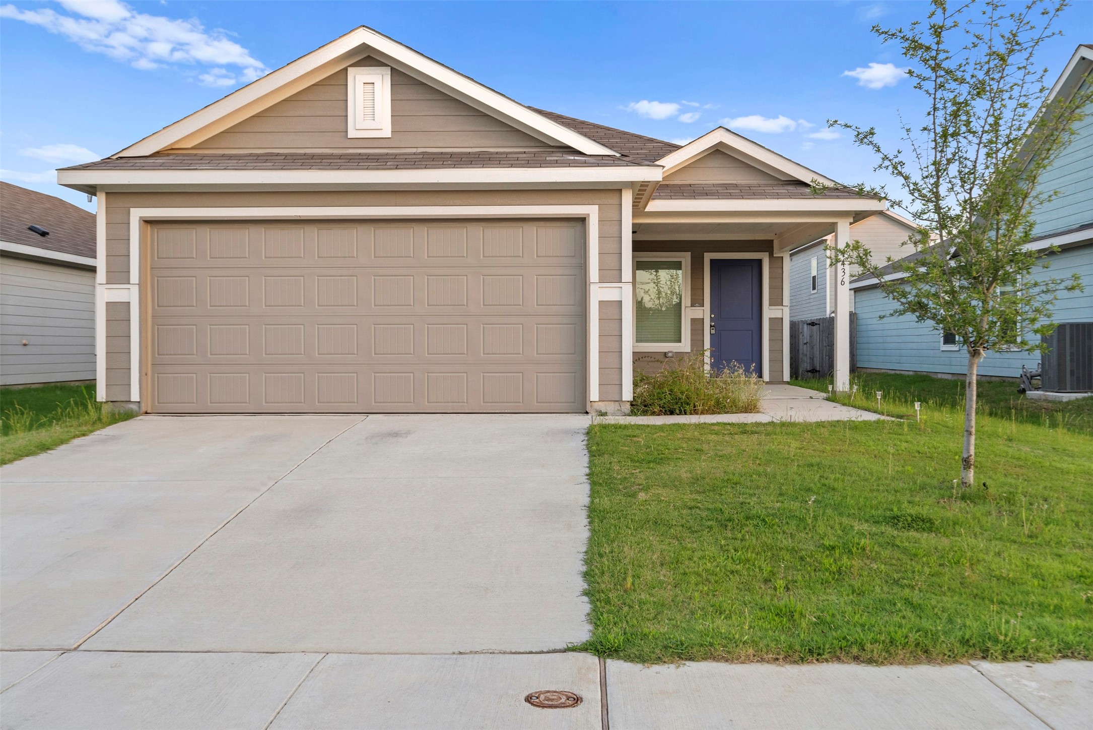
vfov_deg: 41.1
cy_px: 365
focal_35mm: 32
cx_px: 546
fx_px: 972
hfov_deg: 58.7
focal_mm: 32
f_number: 8
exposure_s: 1/8
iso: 800
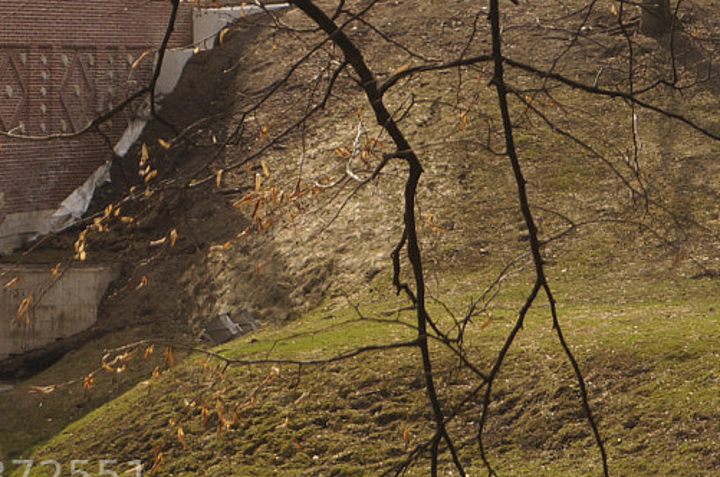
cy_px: -174
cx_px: 548
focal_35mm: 216
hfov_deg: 9.5
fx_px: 4304
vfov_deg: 6.3
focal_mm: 45
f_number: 5.6
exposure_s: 1/640
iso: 100
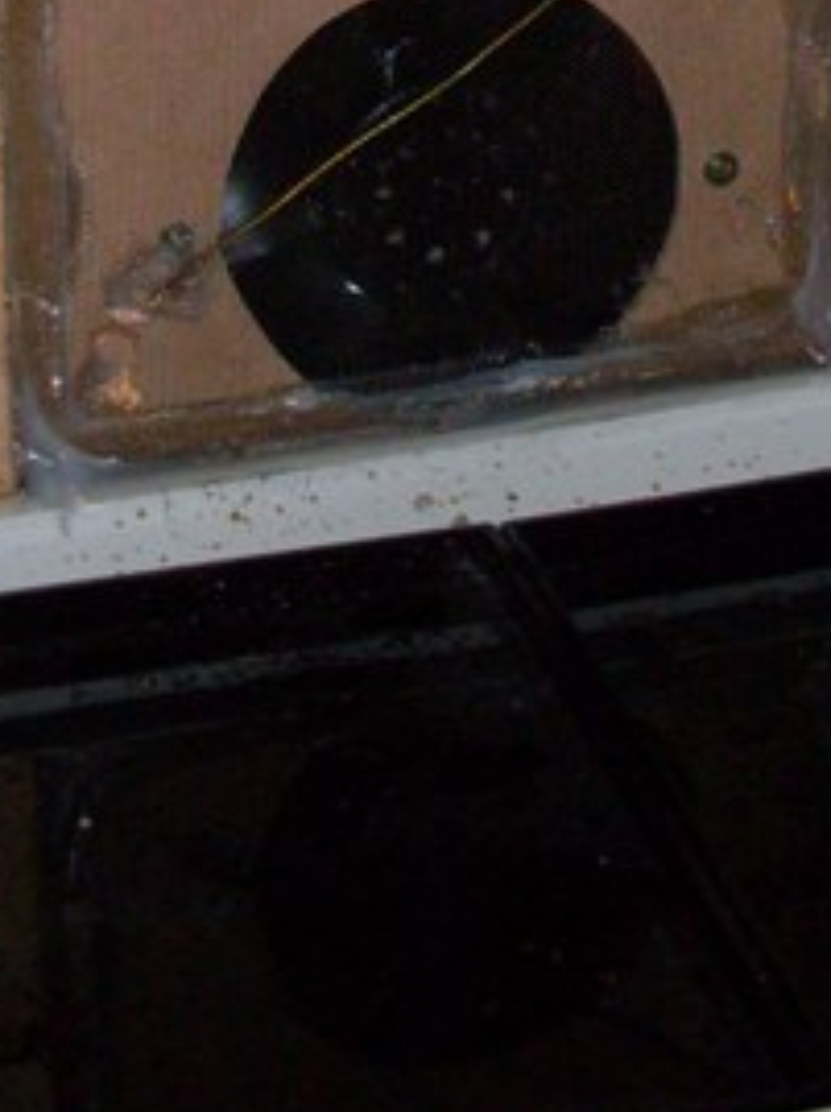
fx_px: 4299
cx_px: 612
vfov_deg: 13.6
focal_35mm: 134
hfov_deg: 11.0
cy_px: -709
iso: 100
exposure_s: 1/45
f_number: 2.8
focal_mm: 6.3
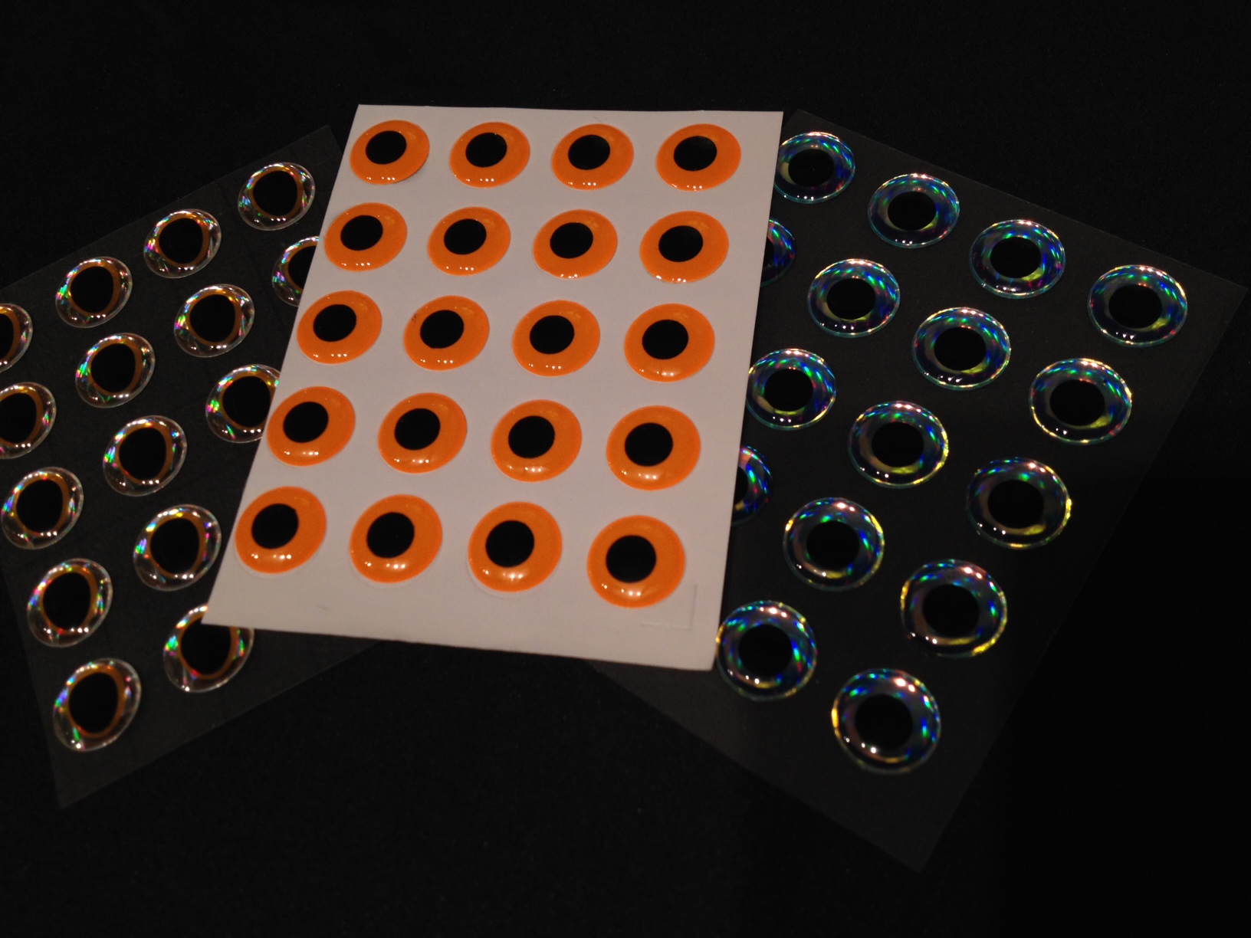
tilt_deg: -64.2
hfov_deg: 52.6
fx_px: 1265
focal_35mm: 35
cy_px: 469
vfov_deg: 40.7
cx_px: 626
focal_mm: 4.28
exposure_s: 1/30
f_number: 2.4
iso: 50
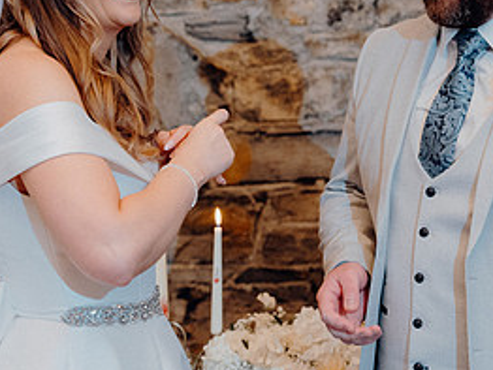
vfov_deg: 12.4
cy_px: 112
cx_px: 301
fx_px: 1696
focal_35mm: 119
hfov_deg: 16.5
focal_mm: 56
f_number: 3.5
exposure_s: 1/200
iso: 2500
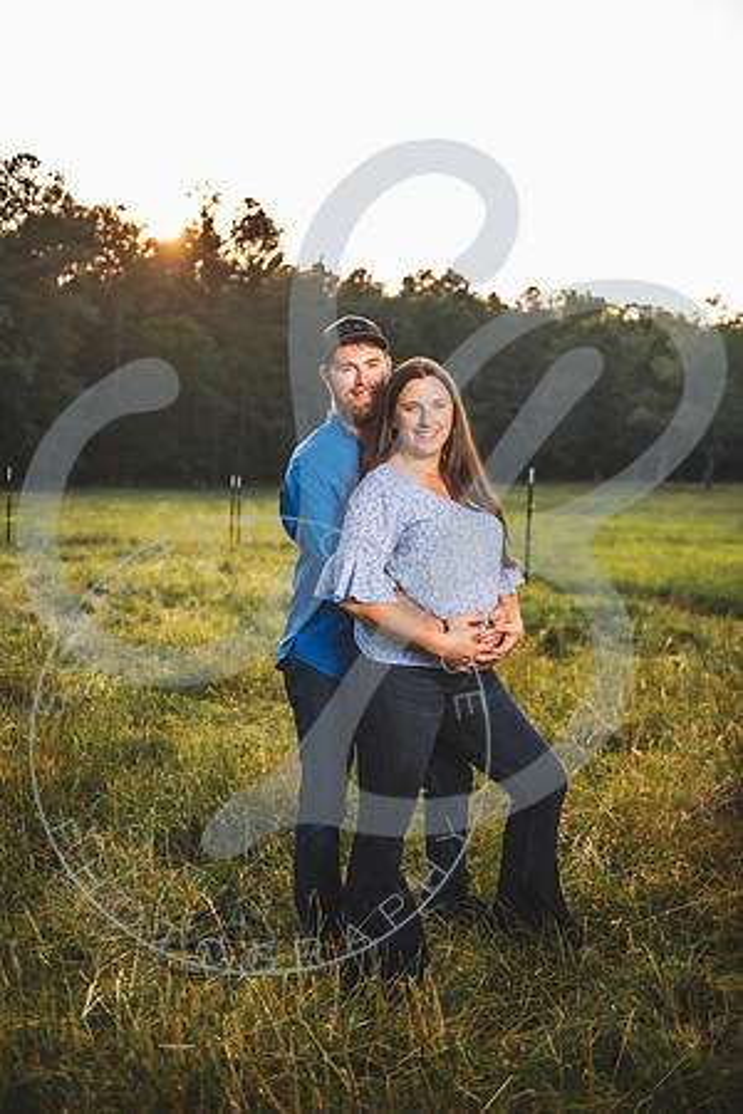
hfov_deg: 35.1
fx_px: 1176
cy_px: 557
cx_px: 372
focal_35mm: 38
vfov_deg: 50.7
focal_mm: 38
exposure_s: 1/250
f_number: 2.8
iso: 100
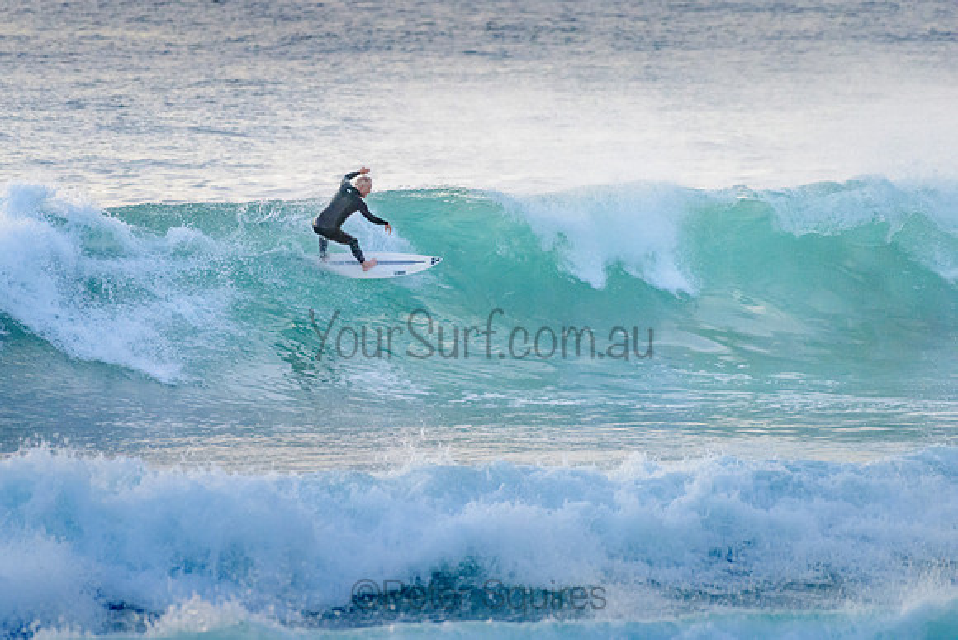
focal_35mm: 613
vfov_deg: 2.2
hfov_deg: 3.4
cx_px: 371
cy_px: 248
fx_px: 16311
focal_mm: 500
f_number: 5.6
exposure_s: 1/2000
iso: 1600
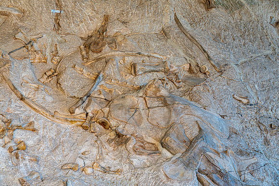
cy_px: 93
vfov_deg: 19.5
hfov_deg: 28.8
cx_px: 140
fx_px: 543
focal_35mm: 70
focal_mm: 70
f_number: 4
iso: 640
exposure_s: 1/160
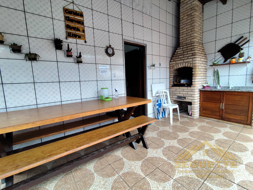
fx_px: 117
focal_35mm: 16
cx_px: 126
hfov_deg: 94.5
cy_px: 95
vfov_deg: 78.2
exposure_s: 1/128
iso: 50
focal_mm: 1.65
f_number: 2.2
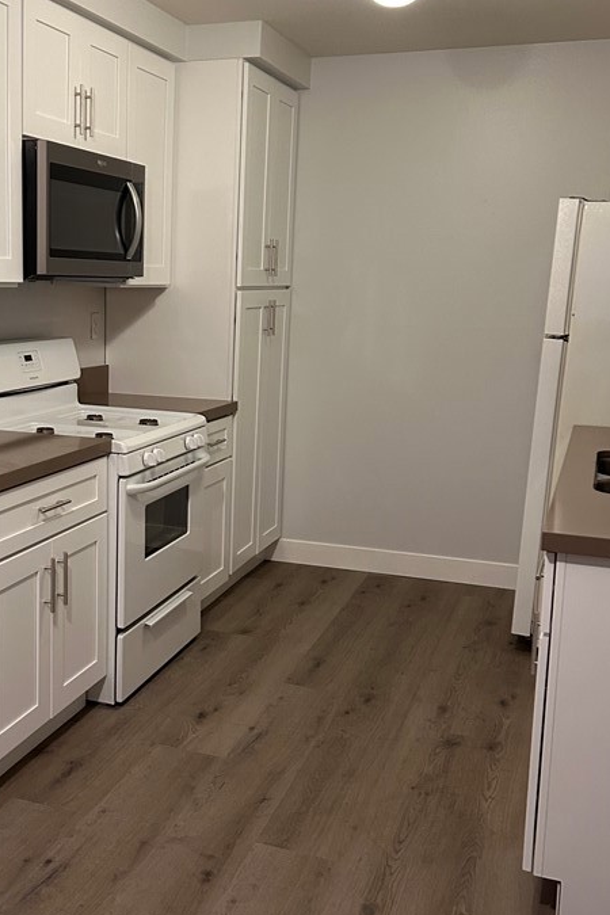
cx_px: 202
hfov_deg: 32.4
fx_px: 1042
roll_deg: -2.1
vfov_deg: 47.4
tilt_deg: -9.2
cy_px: 445
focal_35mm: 41
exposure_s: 1/60
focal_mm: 5.7
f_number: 1.5
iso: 250
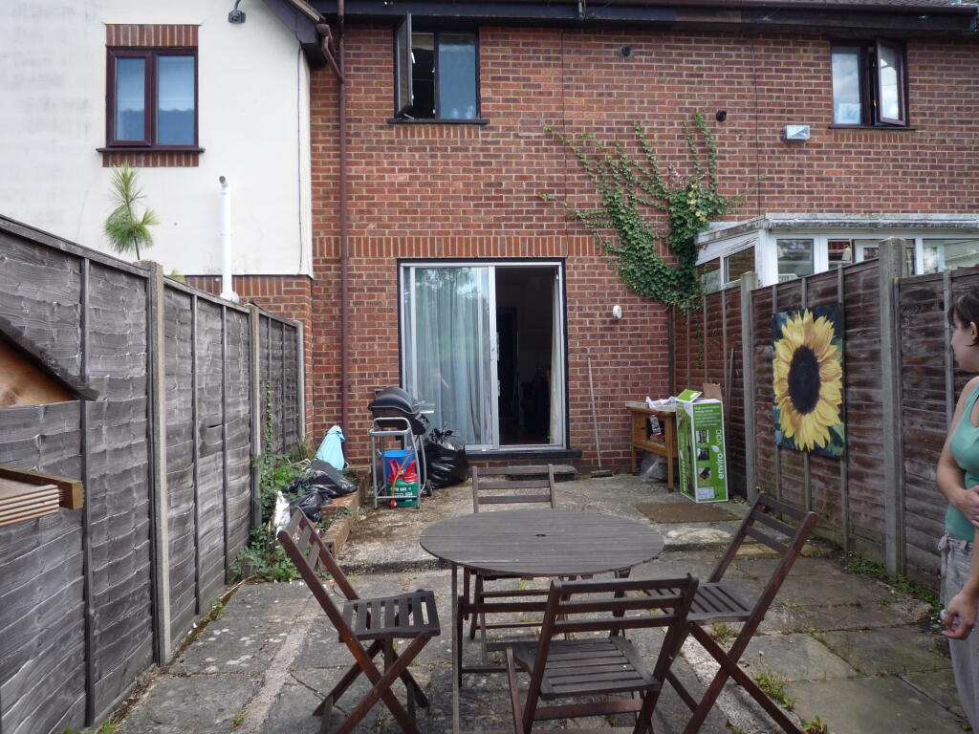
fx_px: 707
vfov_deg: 54.9
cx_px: 490
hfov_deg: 69.4
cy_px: 367
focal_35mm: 25
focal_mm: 4.4
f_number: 2.8
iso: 100
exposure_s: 1/320
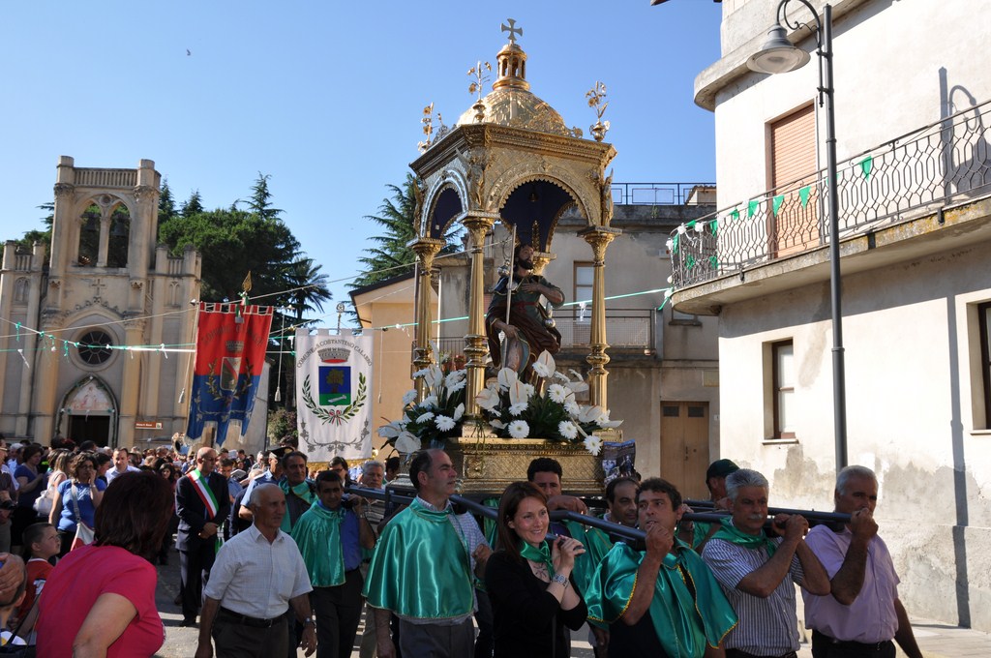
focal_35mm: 36
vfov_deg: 36.8
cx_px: 496
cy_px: 329
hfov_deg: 53.2
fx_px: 990
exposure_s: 1/200
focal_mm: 24
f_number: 10
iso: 200
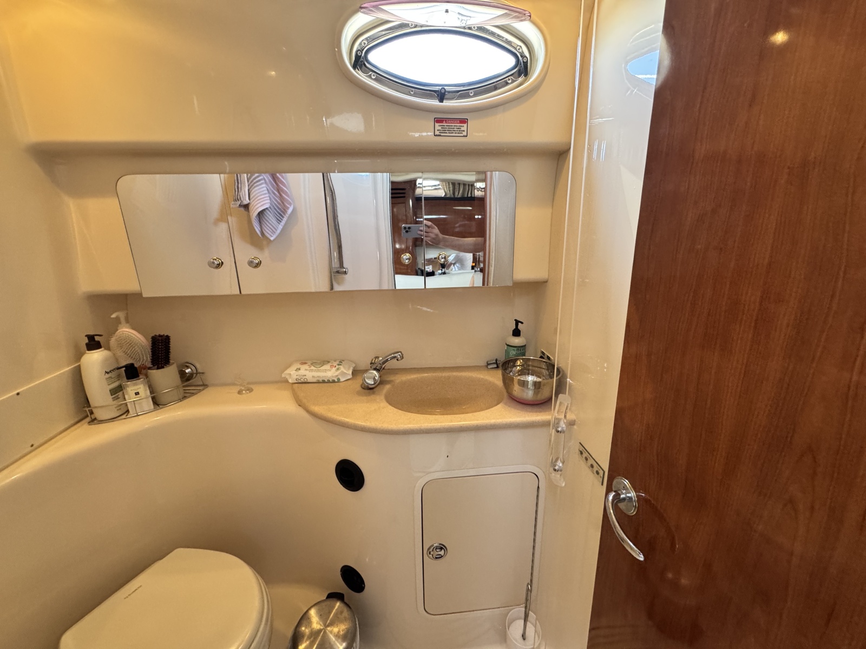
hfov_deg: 102.1
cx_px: 433
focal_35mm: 14
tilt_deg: -15.3
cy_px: 324
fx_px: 350
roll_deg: +2.7
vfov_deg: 85.7
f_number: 2.2
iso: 320
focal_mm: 2.22
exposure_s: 1/90
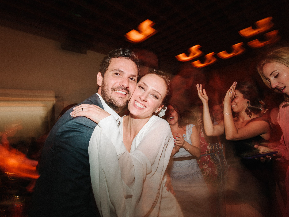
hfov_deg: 76.3
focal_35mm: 22
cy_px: 107
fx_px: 184
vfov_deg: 61.1
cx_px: 136
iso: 125
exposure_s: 1/1.25
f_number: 11
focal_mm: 20
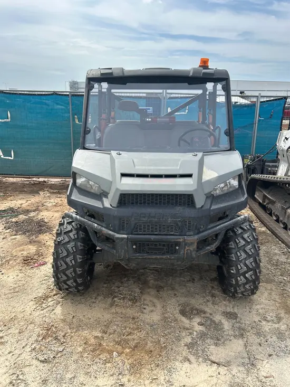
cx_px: 145
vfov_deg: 67.3
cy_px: 194
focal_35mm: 26
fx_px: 290
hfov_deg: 53.1
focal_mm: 5.7
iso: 50
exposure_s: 1/2915
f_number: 1.5
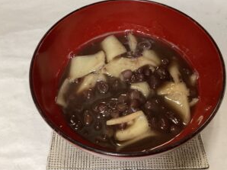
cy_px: 88
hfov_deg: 47.8
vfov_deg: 36.8
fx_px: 256
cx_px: 128
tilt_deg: -57.4
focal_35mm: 39
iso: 320
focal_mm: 3.3
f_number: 2.4
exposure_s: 1/60
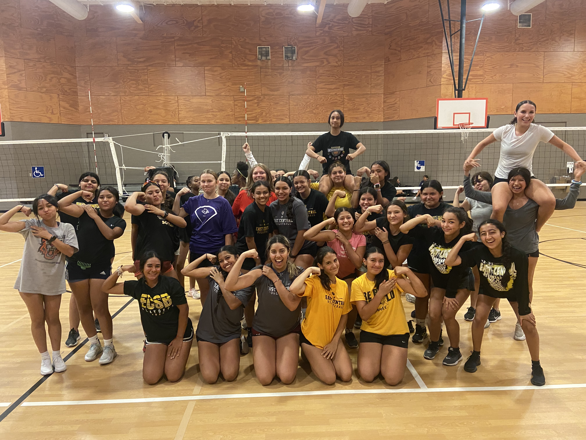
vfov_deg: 53.1
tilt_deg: -6.6
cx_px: 293
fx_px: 440
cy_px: 220
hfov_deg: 67.3
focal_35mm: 26
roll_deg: +1.2
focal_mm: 4.25
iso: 500
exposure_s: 1/40
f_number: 1.8
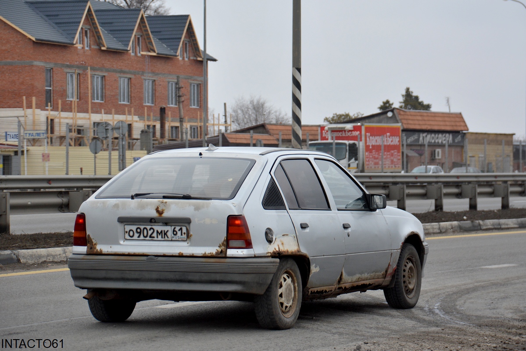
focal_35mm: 112
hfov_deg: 18.2
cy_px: 176
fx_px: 1644
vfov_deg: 12.2
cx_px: 263
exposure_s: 1/1250
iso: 400
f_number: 5
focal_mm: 75
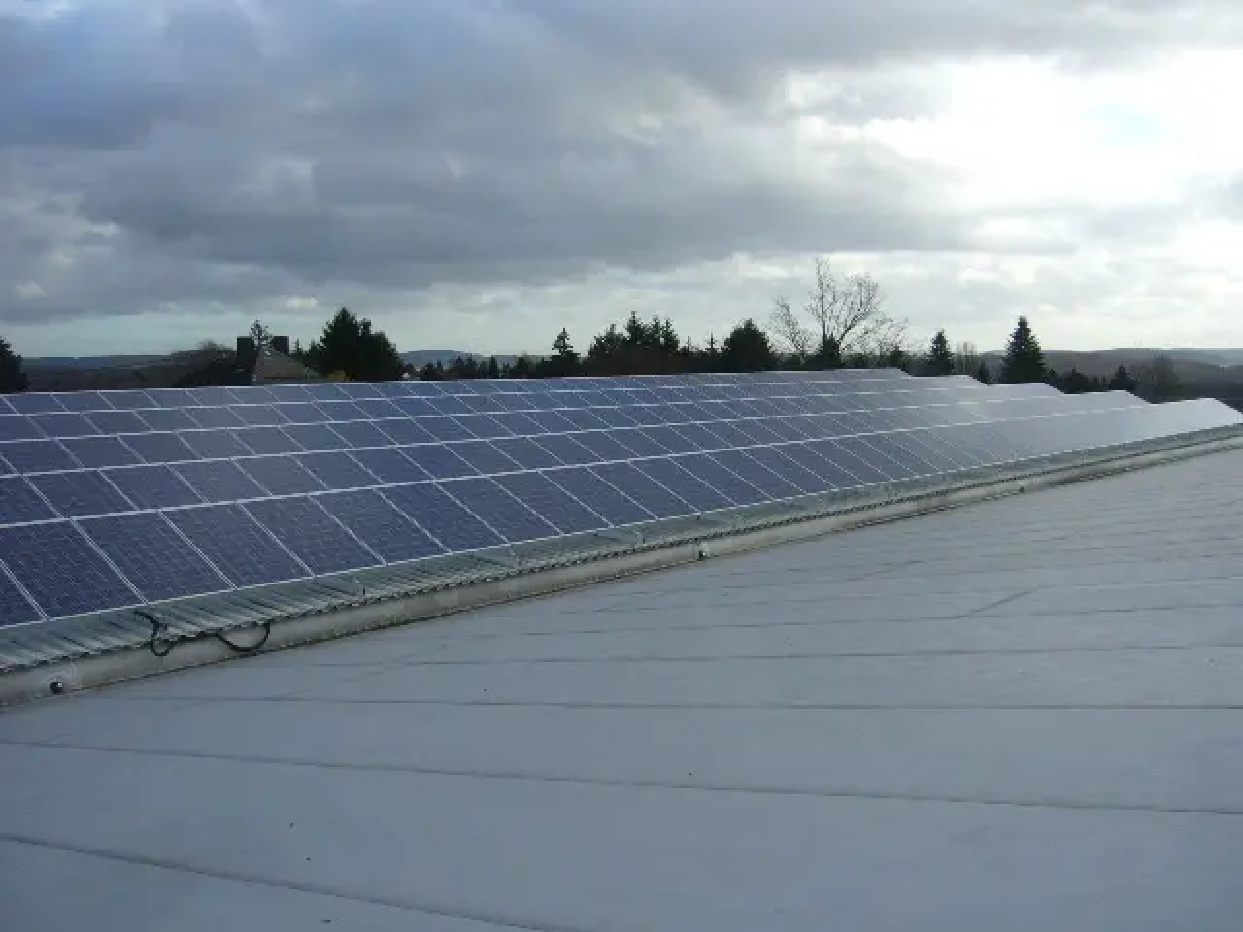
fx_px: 1257
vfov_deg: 40.7
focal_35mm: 35
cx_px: 622
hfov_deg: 52.6
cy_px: 466
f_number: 5.6
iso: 100
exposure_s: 1/320
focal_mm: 5.8
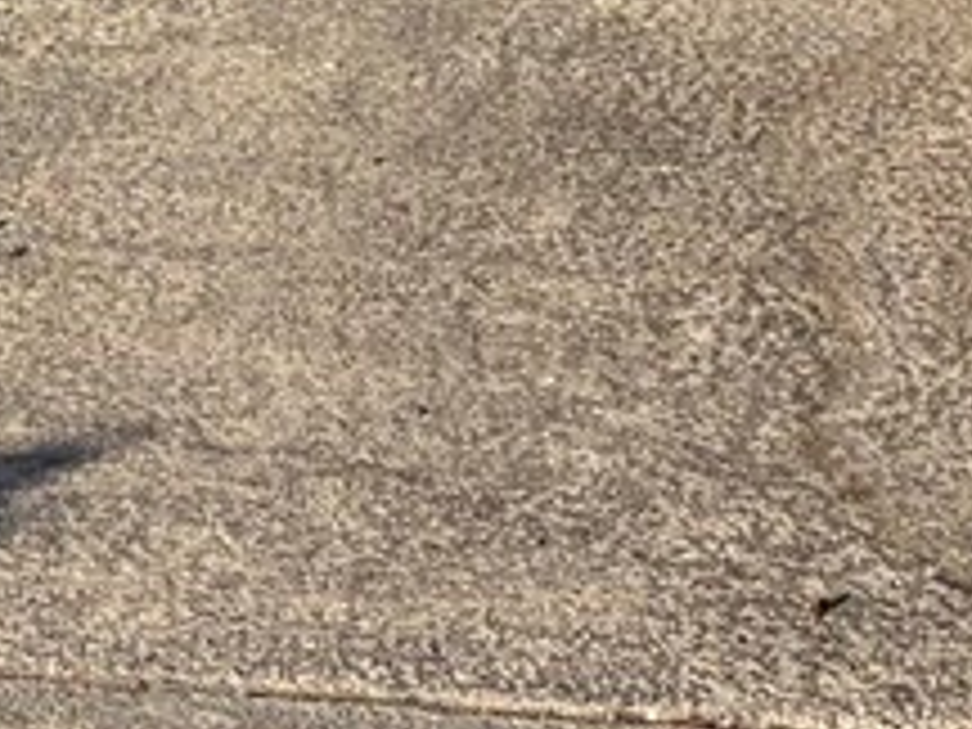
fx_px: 5419
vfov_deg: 6.7
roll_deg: +0.6
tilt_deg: +2.2
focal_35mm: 193
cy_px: -1678
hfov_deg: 10.1
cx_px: -72
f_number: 1.6
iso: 50
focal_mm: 5.96
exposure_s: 1/4329
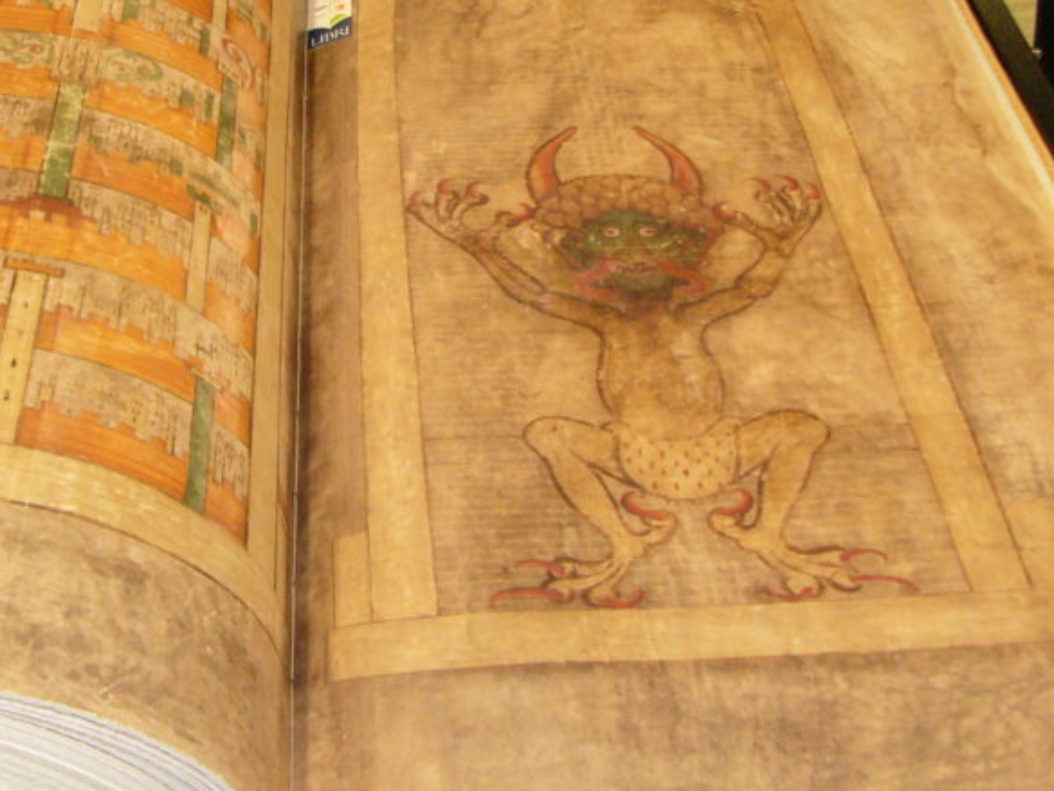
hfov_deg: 30.6
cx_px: 384
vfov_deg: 23.1
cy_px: 238
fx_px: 1919
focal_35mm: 63
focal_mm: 6
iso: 200
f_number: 2.8
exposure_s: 1/60
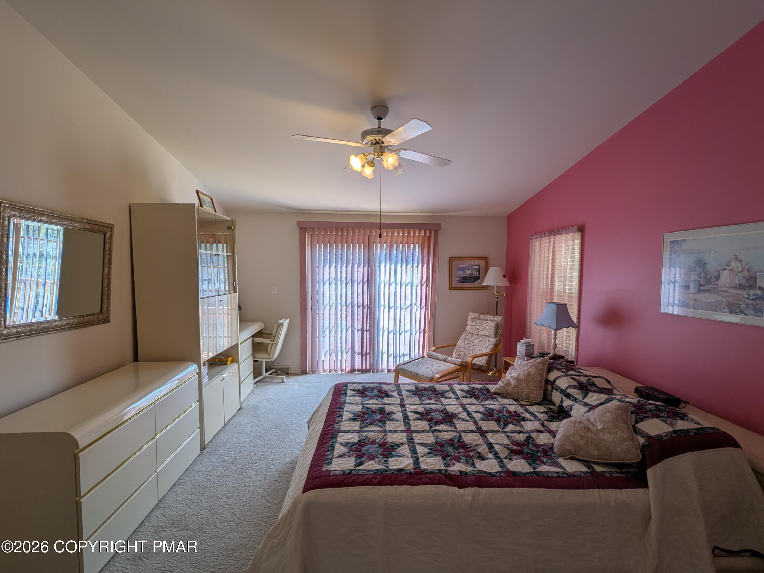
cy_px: 286
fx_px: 353
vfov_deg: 78.1
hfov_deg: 94.5
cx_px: 382
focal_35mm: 16
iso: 46
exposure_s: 1/223
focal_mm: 2.22
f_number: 2.2
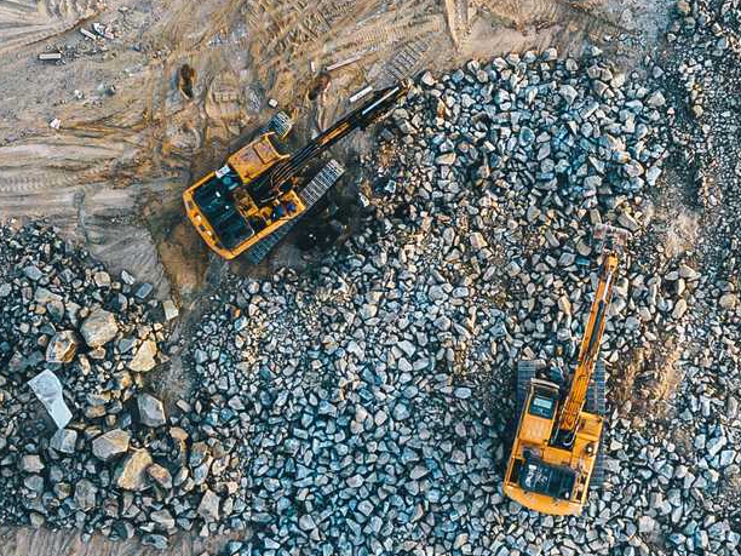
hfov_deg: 23.0
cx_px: 443
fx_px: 1820
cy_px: 261
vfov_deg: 17.4
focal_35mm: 85
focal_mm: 4.73
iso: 100
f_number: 2.2
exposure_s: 1/110
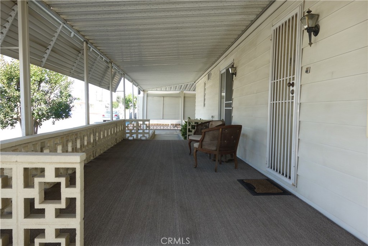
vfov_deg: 46.4
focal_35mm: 28
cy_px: 123
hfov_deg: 65.5
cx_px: 184
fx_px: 286
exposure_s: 1/100
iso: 125
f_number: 4.5
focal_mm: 10.4
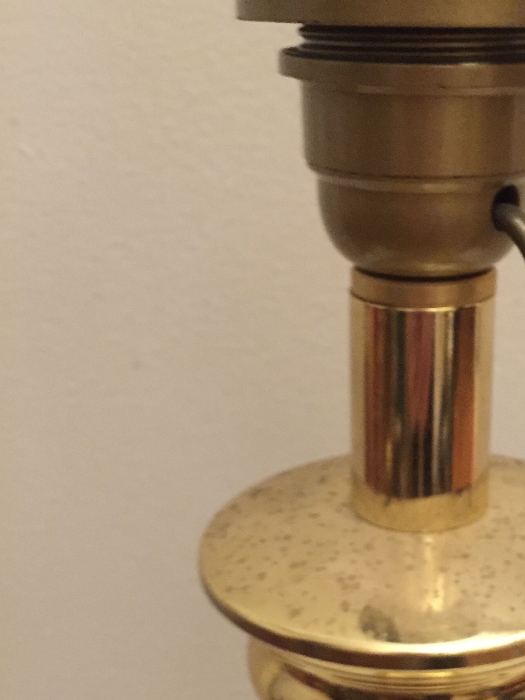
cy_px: 399
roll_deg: -1.6
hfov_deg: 26.6
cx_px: 474
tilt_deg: -19.2
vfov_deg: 36.1
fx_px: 1072
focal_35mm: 53
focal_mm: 4.15
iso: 500
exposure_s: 1/17
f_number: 2.2
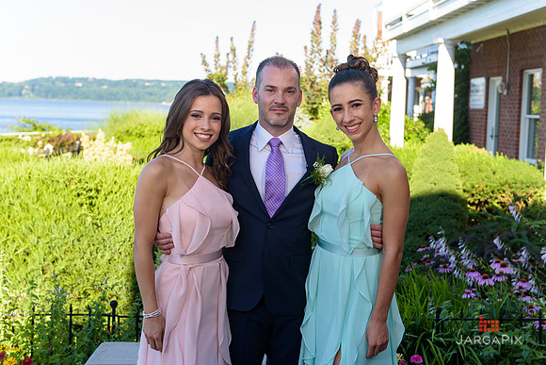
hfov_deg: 36.2
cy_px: 182
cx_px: 273
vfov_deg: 24.6
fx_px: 834
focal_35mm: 55
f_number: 4
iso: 200
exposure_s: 1/250
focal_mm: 55
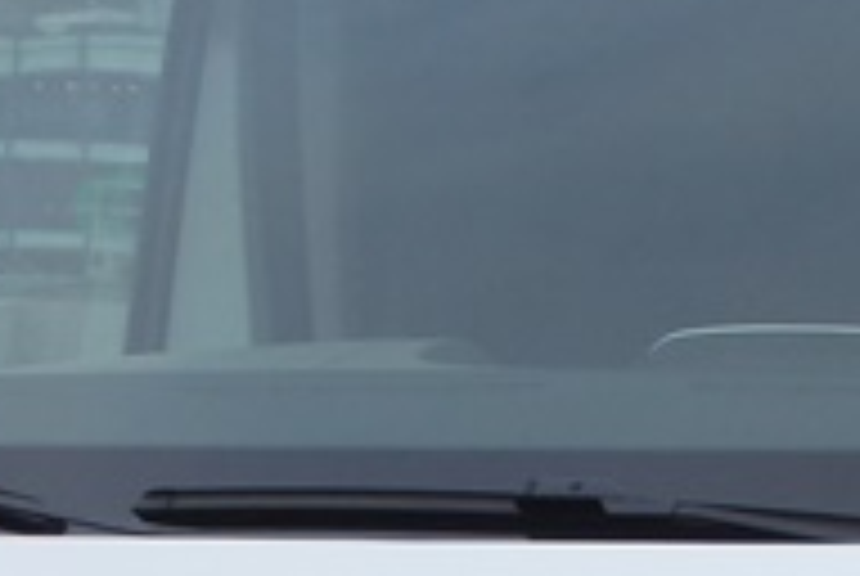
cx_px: 1157
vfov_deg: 1.9
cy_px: 976
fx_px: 16915
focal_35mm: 707
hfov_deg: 2.9
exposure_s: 1/60
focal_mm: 20.6
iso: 100
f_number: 5.1
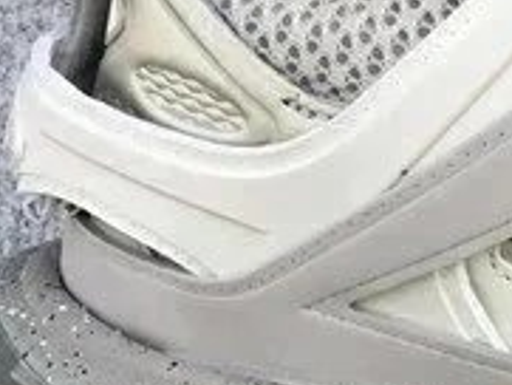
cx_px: 769
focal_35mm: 154
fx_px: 2279
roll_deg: +1.5
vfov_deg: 9.5
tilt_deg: -19.8
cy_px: 522
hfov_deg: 12.2
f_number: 2.4
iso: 25
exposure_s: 1/252
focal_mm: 3.3
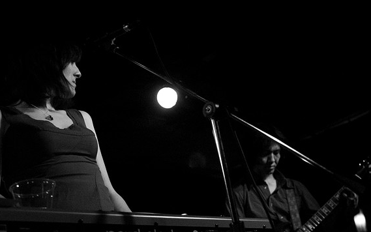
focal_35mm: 55
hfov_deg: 37.2
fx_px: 551
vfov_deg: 23.8
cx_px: 186
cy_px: 123
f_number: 3.5
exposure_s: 1/25
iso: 800
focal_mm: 35
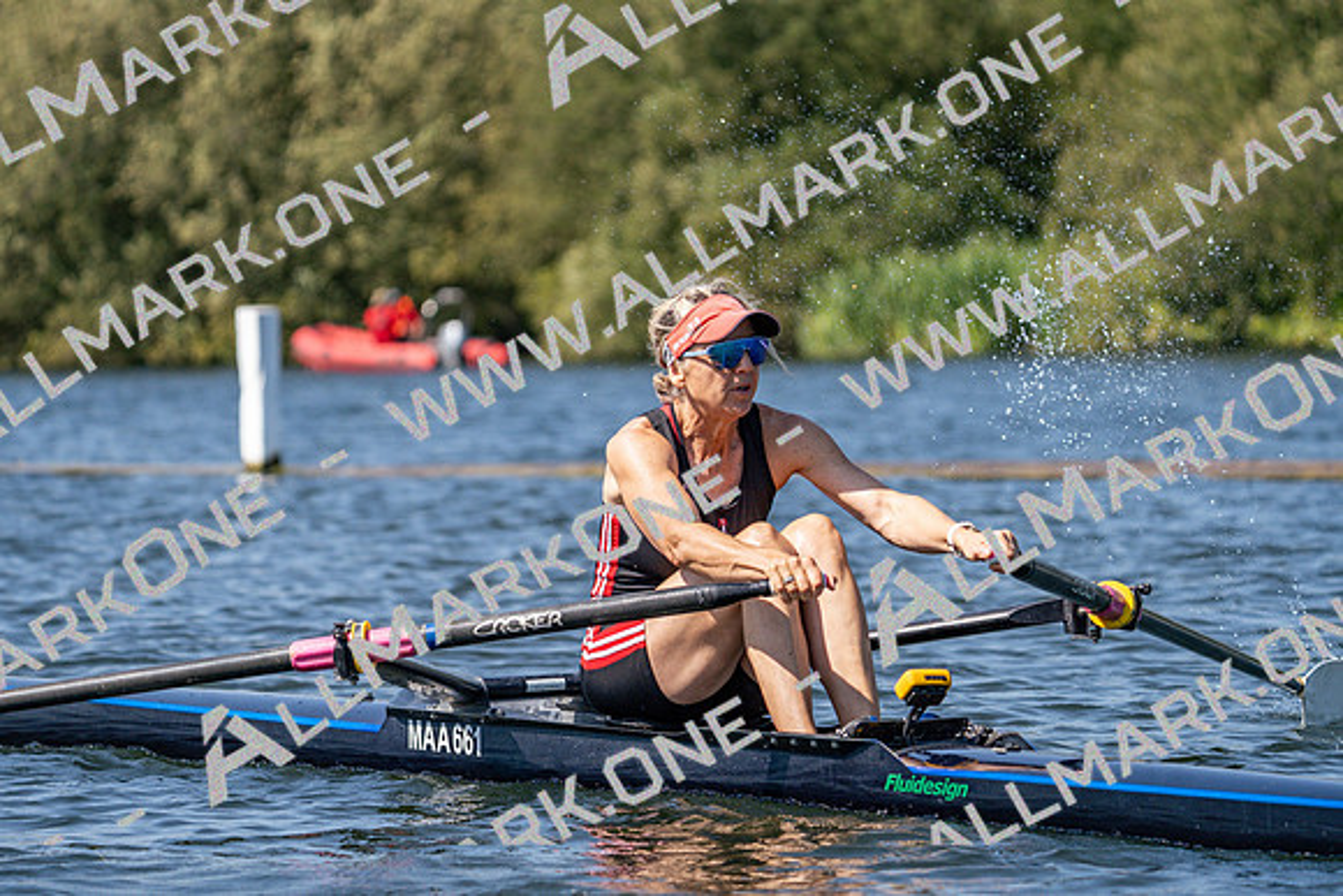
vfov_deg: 6.1
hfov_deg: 9.1
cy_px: 448
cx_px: 672
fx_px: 8395
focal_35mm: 225
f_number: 5.6
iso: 320
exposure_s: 1/2000
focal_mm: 225
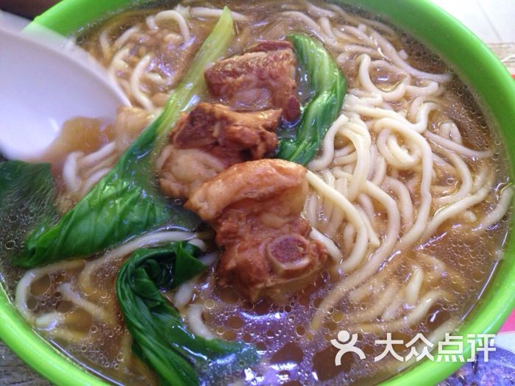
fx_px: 491
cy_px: 193
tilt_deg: -55.8
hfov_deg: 55.4
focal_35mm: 33
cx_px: 258
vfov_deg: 42.9
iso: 200
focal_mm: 4.12
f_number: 2.4
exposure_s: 1/20
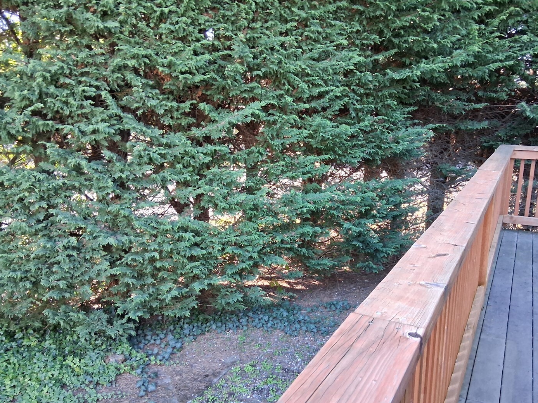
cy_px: 211
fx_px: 466
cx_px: 300
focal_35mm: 30
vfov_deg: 46.8
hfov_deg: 59.8
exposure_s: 1/100
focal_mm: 3.98
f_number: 1.8
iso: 400
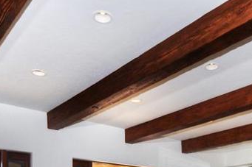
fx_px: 315
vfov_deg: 25.8
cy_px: 213
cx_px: 174
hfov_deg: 42.8
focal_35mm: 45
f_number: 11
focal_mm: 10
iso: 200
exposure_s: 1/60
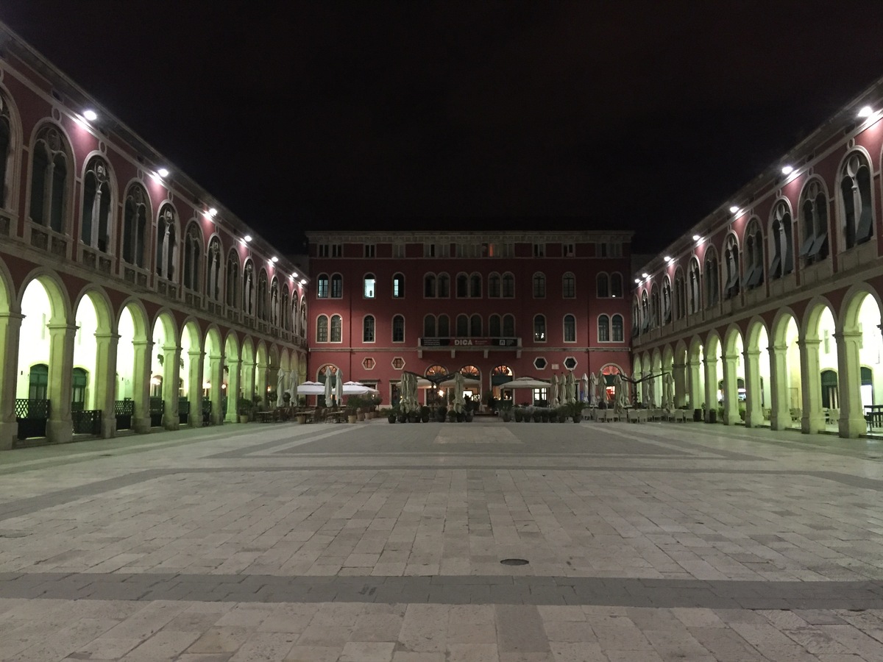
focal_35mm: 29
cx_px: 442
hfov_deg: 61.7
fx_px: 740
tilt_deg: +5.9
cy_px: 331
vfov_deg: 48.2
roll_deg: +0.3
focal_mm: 4.15
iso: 640
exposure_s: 1/17
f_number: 2.2
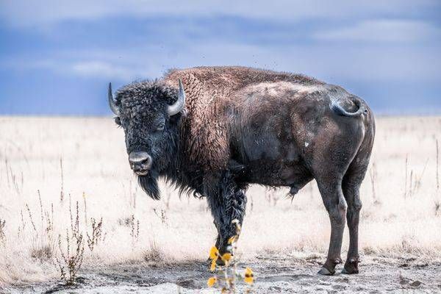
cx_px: 220
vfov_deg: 6.9
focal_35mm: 200
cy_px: 147
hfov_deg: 10.3
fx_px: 2450
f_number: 3.2
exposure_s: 1/800
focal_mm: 200
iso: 80
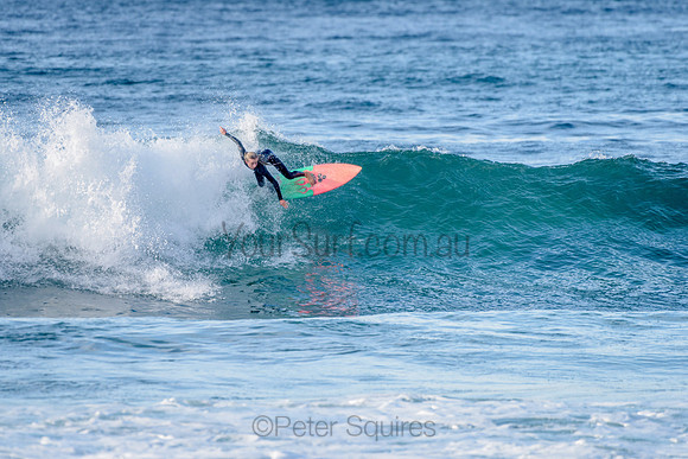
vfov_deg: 2.2
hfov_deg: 3.4
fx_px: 11716
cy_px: 203
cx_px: 271
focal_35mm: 613
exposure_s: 1/1250
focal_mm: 500
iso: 360
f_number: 5.6
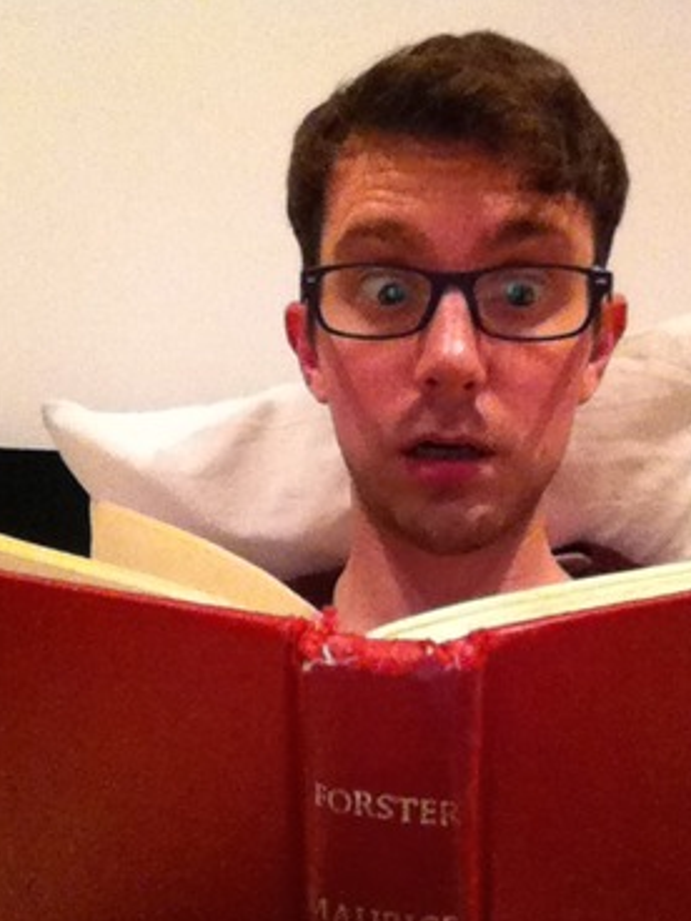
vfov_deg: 48.9
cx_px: 353
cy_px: 491
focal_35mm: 38
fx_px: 1011
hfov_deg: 37.7
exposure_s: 1/30
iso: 1000
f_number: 2.4
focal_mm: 3.85
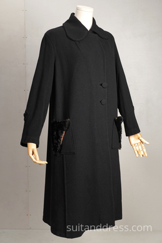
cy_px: 122
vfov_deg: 41.1
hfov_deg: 28.1
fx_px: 324
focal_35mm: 48
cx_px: 81
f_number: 5.6
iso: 320
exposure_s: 1/40
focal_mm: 32
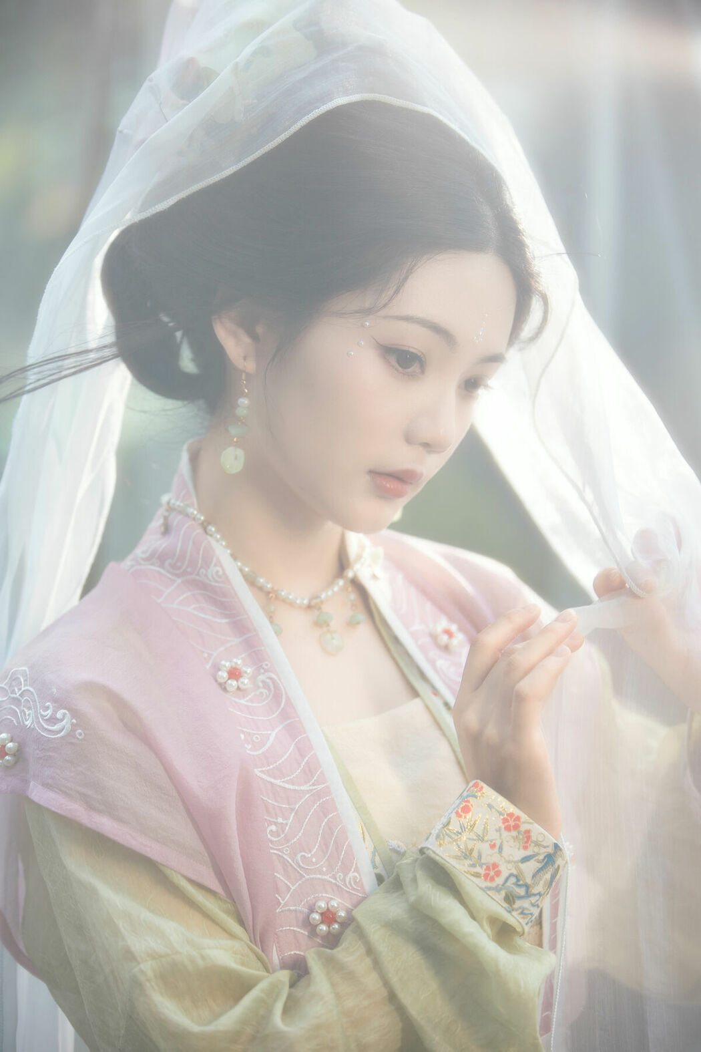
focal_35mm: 88
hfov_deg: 15.5
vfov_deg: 23.1
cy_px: 526
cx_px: 350
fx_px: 2570
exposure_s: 1/320
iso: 200
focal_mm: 88
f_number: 2.8
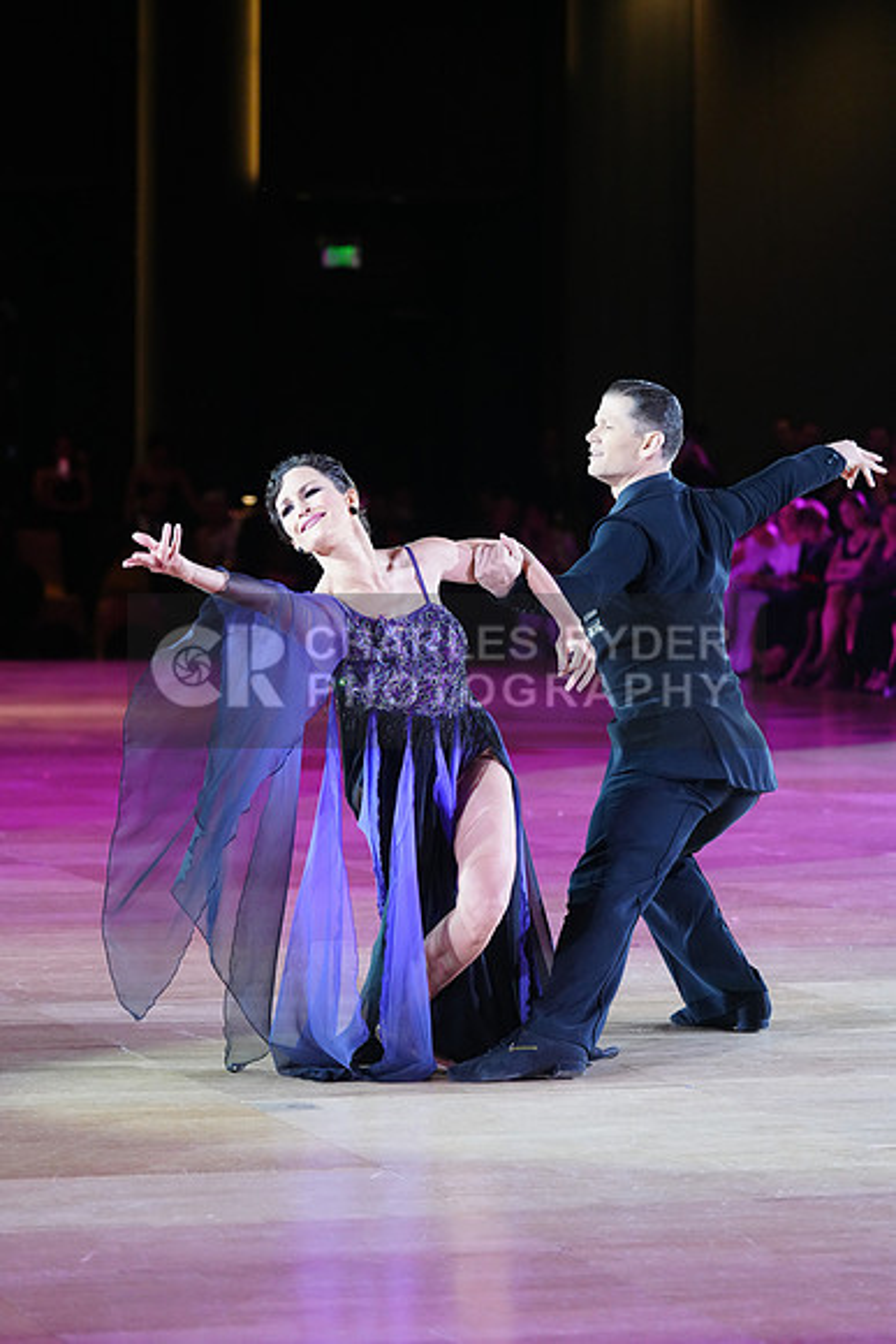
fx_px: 4589
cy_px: 672
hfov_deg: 11.2
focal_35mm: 123
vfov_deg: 16.6
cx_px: 448
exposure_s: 1/400
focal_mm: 123
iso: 3200
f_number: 4
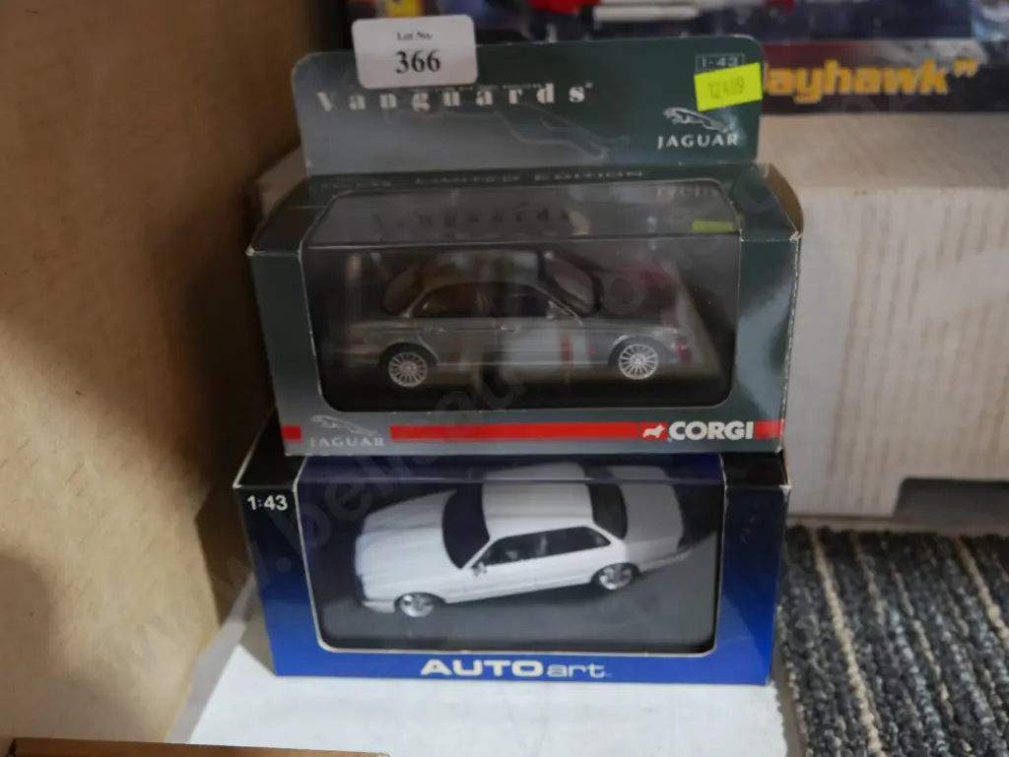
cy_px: 378
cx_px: 504
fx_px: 933
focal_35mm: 32
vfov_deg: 44.2
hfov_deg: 56.8
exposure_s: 1/60
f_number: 3.6
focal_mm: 16
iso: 2500
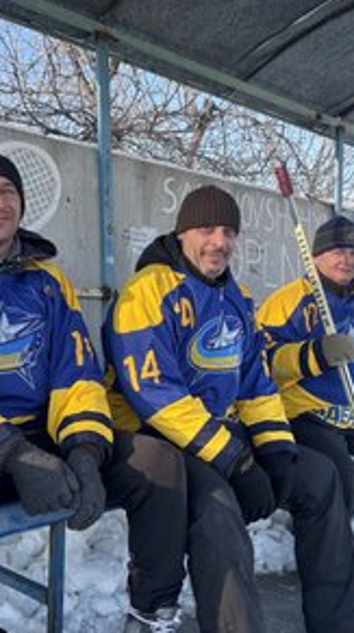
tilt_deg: -1.2
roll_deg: -1.1
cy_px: 318
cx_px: 135
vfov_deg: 51.7
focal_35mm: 39
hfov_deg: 30.2
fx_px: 653
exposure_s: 1/732
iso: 50
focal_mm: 5.96
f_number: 1.6
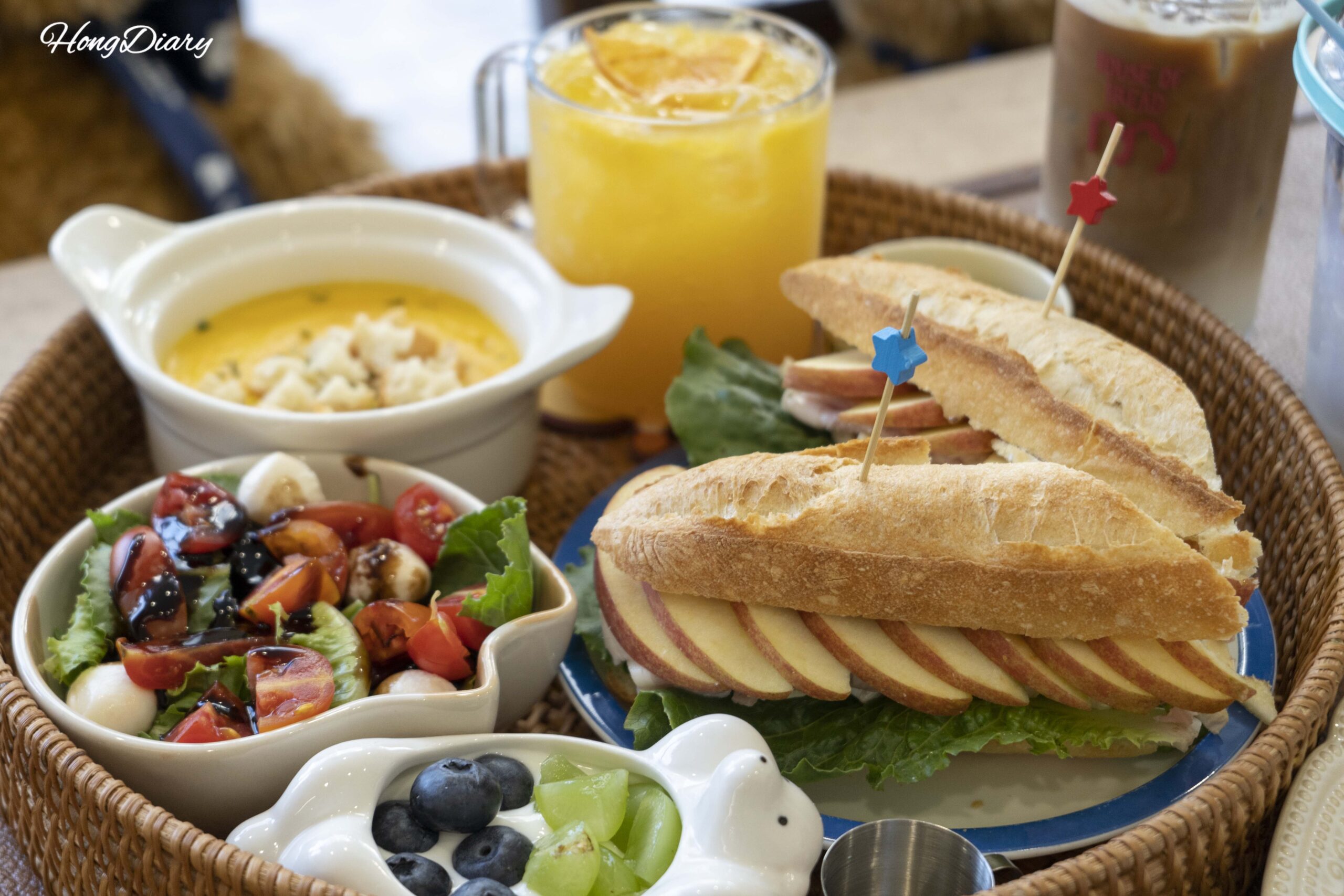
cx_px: 672
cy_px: 448
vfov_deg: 22.6
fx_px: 2240
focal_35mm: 60
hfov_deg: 33.4
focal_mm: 60
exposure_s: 1/160
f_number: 5.6
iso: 1000
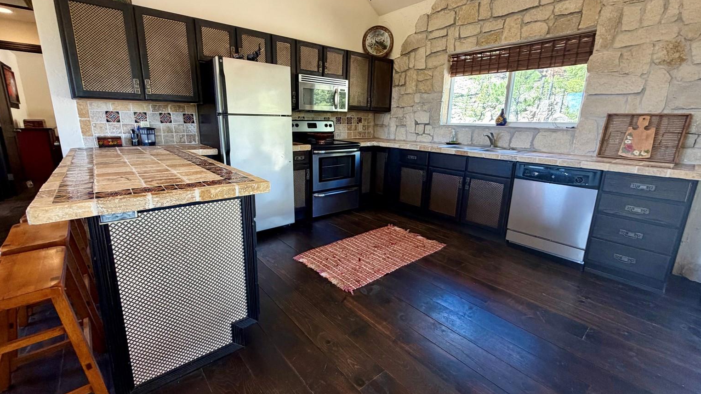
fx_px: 297
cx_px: 343
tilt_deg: -12.4
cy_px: 188
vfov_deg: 67.1
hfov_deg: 99.4
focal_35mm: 16
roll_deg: -0.5
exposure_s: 1/120
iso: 200
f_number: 2.2
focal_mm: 2.22
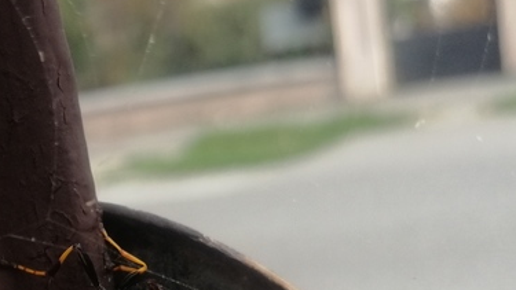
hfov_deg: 30.2
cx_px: 61
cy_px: 287
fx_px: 917
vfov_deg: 17.6
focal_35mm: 67
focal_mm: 3.95
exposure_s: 1/900
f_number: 1.8
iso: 80
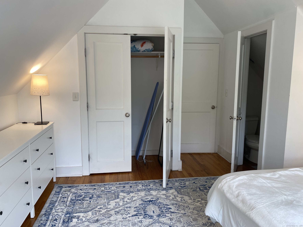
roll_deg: +0.2
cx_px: 152
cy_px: 114
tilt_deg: -8.5
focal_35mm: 26
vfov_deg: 53.1
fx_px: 228
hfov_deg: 67.3
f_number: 1.8
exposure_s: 1/120
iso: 50
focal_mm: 4.25
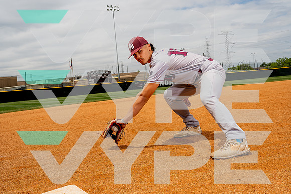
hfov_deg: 50.7
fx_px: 307
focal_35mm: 38
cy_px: 97
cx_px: 146
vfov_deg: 35.1
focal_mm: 38
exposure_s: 1/250
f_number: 10
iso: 100
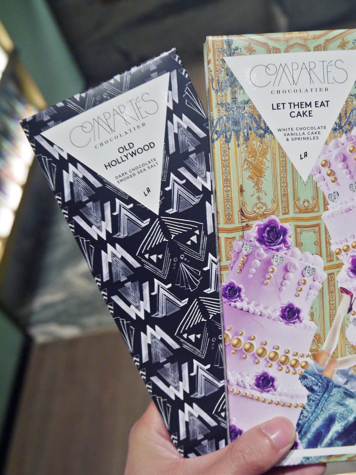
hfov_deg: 38.4
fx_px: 507
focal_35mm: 37
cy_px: 249
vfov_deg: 50.1
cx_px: 225
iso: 250
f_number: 3.5
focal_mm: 14
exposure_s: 1/60
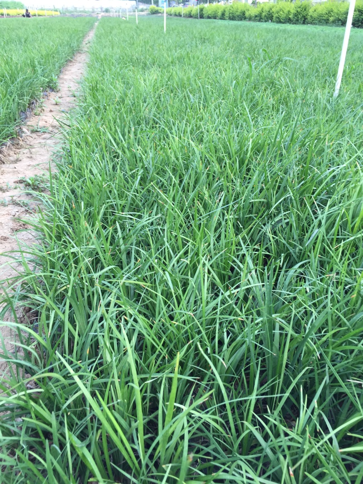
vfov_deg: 61.7
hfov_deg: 48.2
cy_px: 242
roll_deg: -0.9
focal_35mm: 29
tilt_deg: -27.4
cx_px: 182
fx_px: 406
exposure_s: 1/100
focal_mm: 4.15
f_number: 2.2
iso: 40
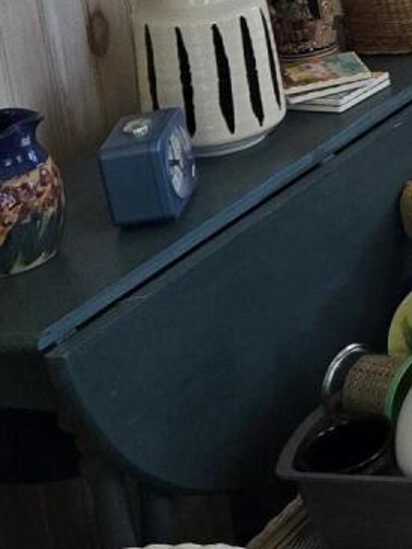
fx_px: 1998
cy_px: -90
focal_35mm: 126
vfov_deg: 15.1
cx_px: 1104
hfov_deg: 9.8
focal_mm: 5.4
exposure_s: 1/180
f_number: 1.8
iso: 125
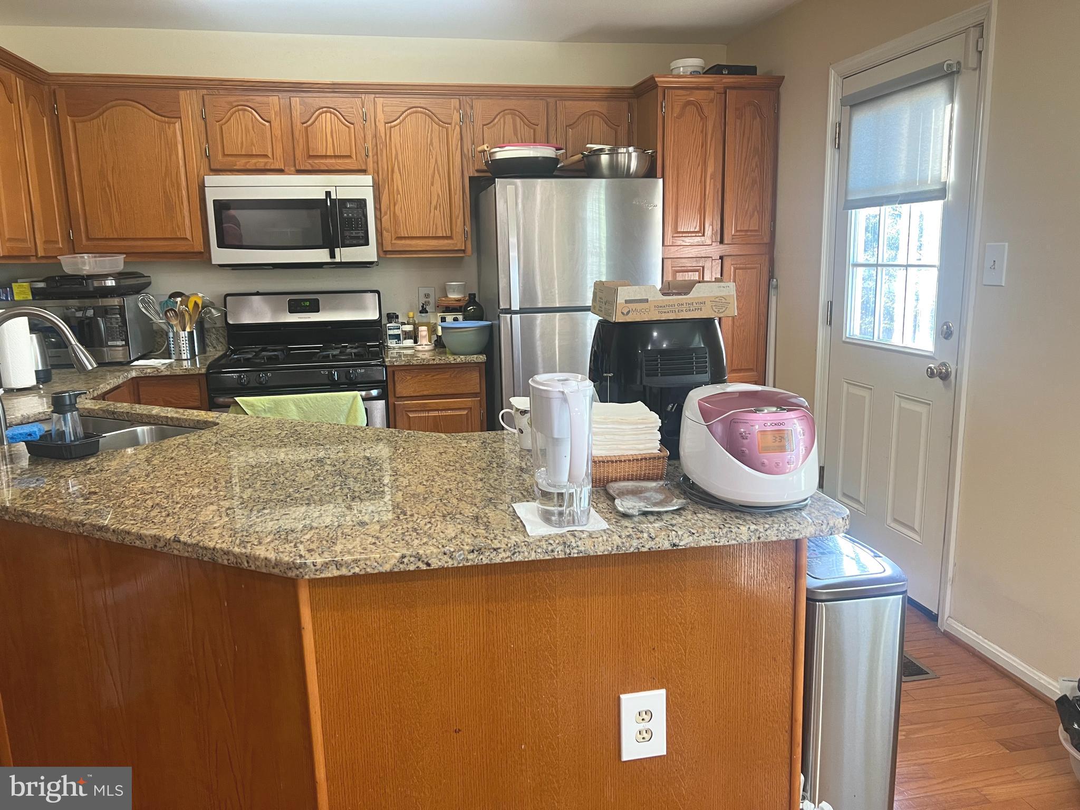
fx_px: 811
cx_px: 540
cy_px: 405
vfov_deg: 53.1
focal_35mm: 26
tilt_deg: -10.1
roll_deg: +0.7
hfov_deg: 67.3
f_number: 1.5
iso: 80
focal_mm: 5.7
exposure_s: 1/60
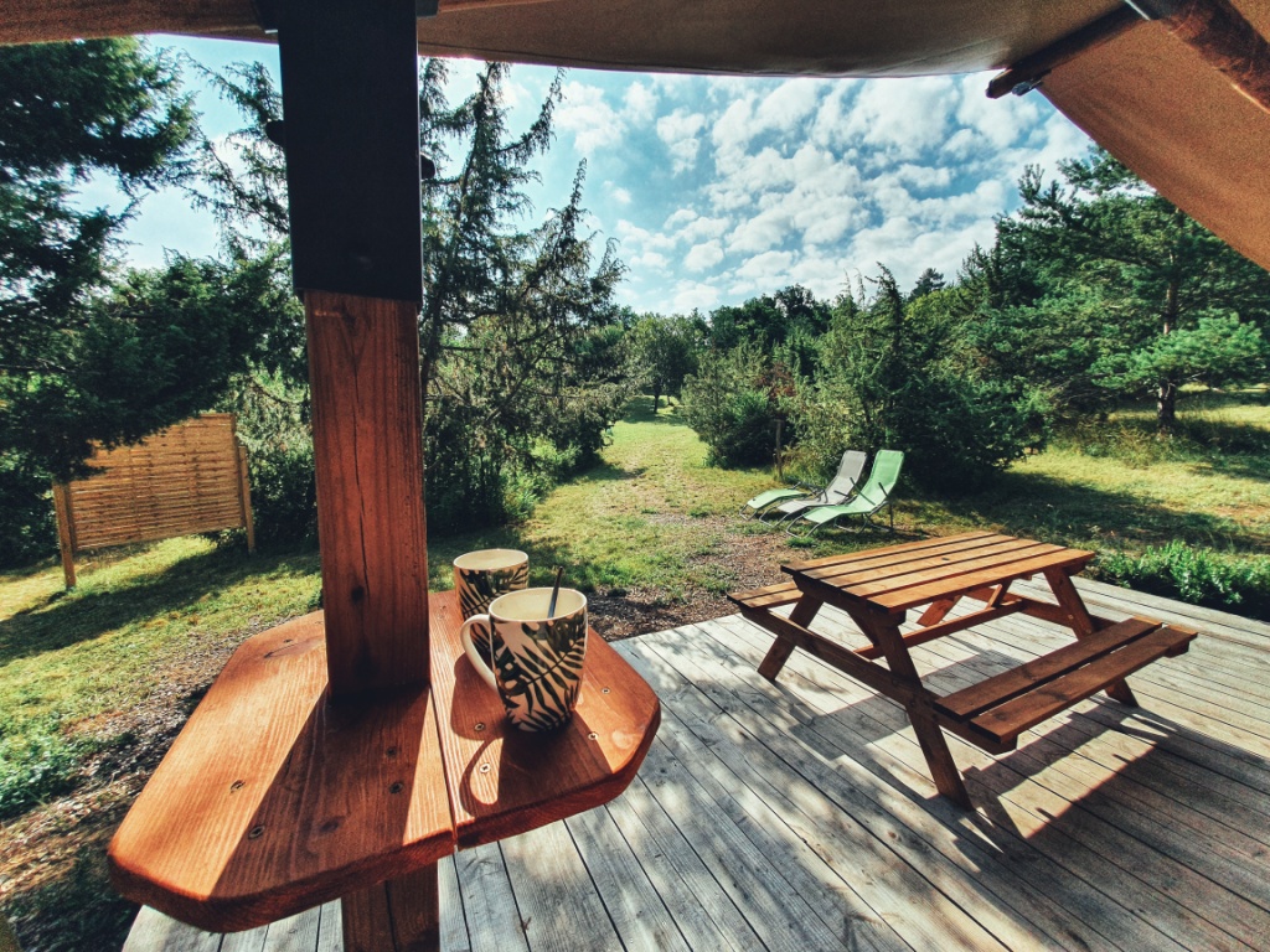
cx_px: 635
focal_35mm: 13
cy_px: 476
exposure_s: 1/1720
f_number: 2.2
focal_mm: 1.8
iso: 50
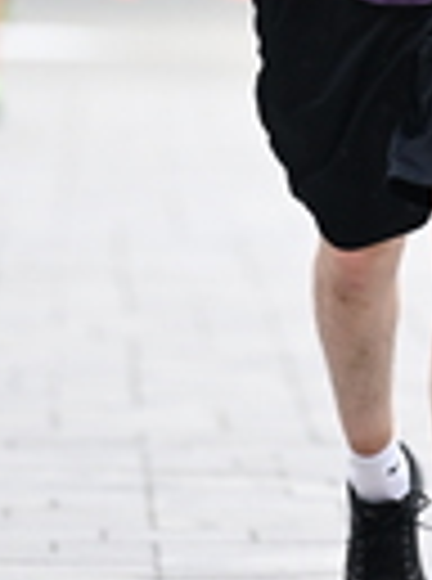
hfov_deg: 1.8
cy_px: -54
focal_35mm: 823
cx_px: 538
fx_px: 13763
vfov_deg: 2.4
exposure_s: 1/1600
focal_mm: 200
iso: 1250
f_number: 2.8
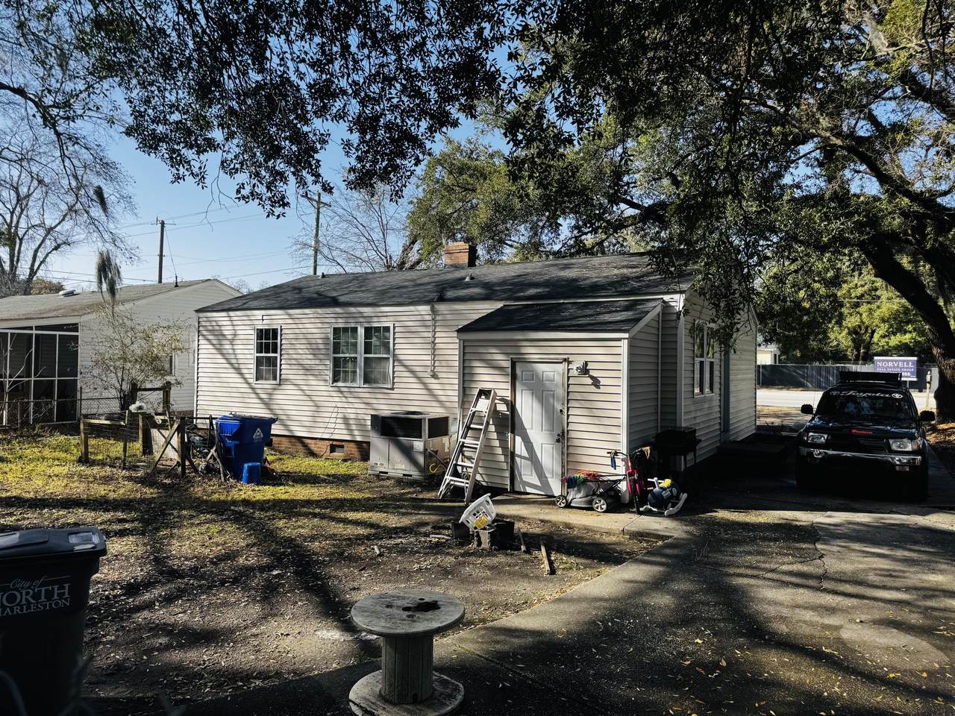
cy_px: 358
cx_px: 478
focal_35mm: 24
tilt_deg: +2.5
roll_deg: +0.3
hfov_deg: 71.6
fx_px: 662
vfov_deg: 56.8
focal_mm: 6.76
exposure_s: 1/1818
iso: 80
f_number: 1.78
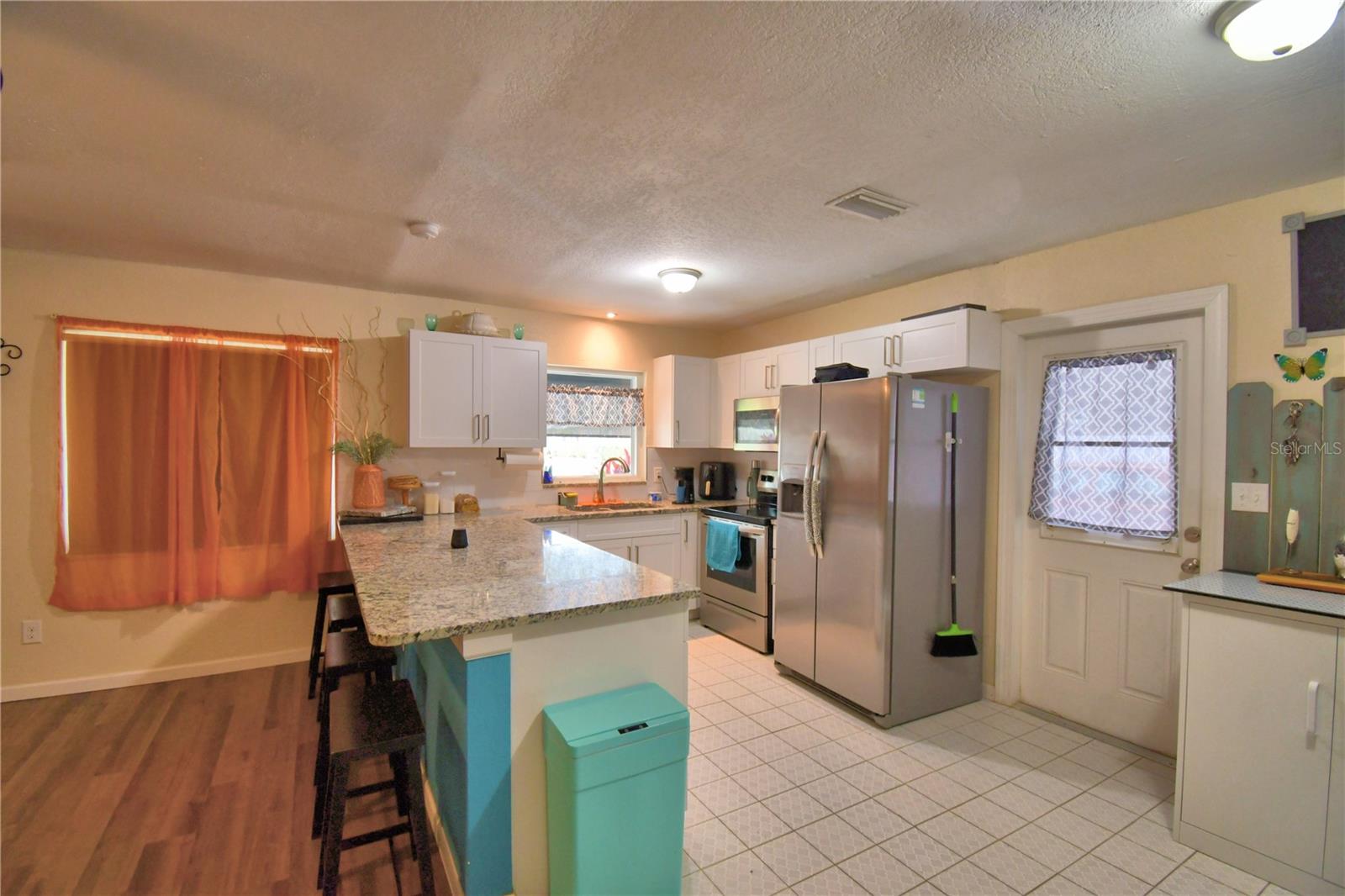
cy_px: 448
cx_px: 672
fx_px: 560
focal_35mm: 15
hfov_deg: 100.4
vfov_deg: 77.3
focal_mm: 10
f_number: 4.5
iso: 560
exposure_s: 1/30
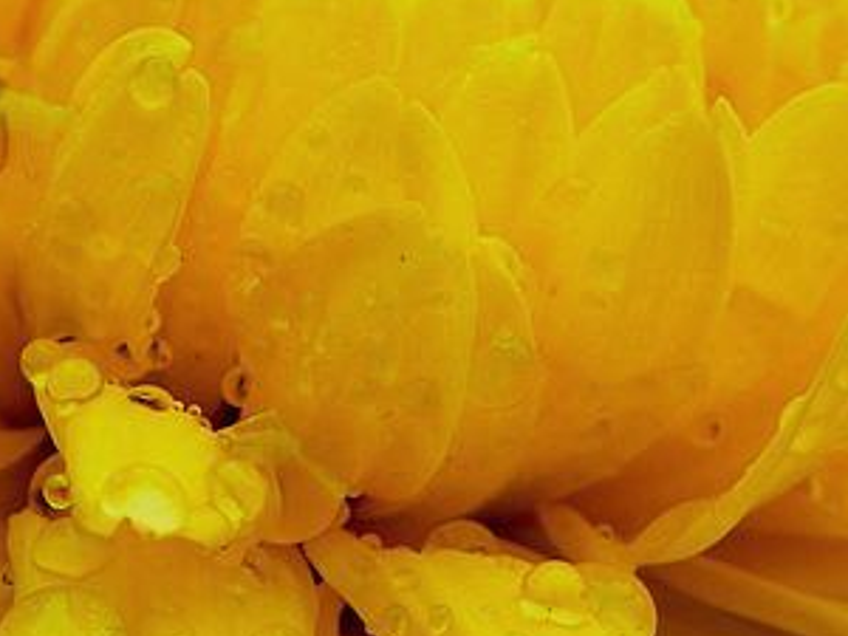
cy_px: 99
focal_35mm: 312
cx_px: 579
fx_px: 7643
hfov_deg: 6.3
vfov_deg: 4.8
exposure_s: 1/91.3
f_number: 4
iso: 64
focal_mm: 20.8
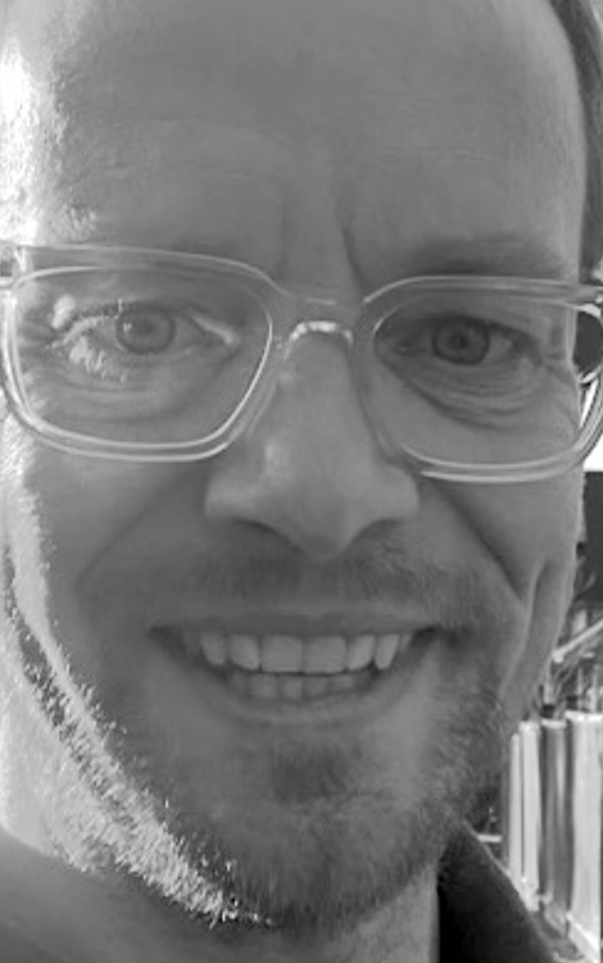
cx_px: 277
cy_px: 363
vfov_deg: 42.3
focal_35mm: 47
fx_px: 1235
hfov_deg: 27.4
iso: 25
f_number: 1.9
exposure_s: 1/474
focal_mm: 2.69
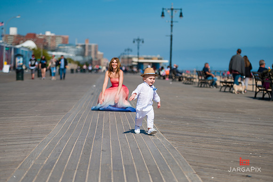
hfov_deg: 21.5
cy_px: 91
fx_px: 720
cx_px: 136
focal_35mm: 95
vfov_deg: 14.4
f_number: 3.2
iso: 200
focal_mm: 95
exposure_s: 1/8000
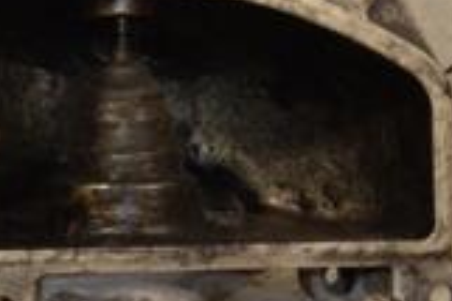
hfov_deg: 5.3
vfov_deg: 3.5
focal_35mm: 391
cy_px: -59
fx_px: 4904
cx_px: -79
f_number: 5.3
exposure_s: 1/125
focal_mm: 70
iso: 800
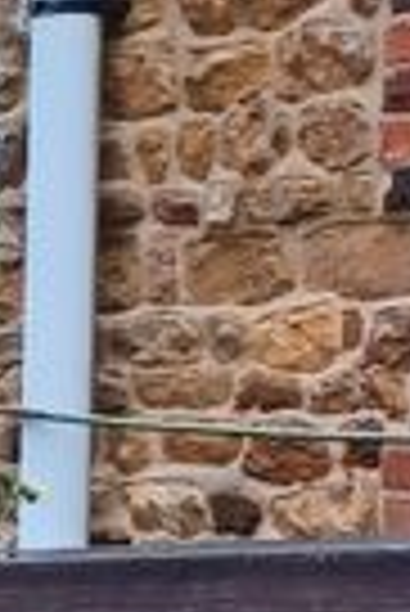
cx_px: -1843
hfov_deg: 4.9
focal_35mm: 212
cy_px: 470
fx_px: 3612
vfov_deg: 9.7
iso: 80
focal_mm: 4.6
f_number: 1.8
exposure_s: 1/50
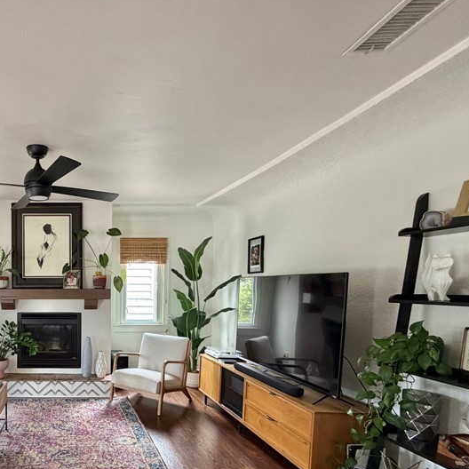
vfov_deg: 63.9
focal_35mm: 24
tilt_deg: -2.7
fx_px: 368
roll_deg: -0.2
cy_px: 300
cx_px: 70
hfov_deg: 58.1
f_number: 2.2
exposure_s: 1/120
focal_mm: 2.22
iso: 320
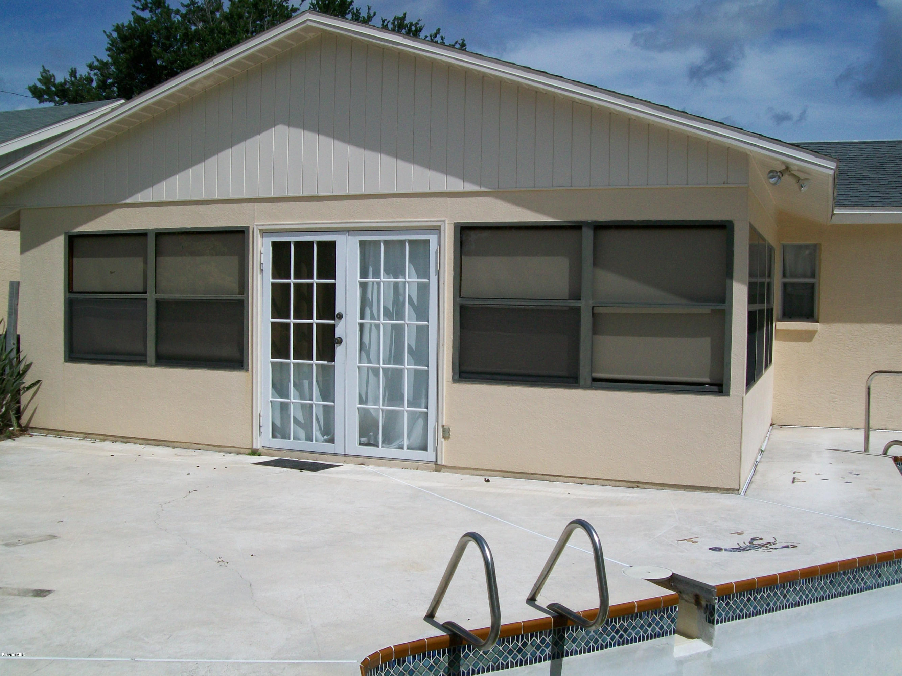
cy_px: 338
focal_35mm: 36
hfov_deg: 51.4
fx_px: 938
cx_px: 451
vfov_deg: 39.7
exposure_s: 1/1000
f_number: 4.8
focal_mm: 6
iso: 64
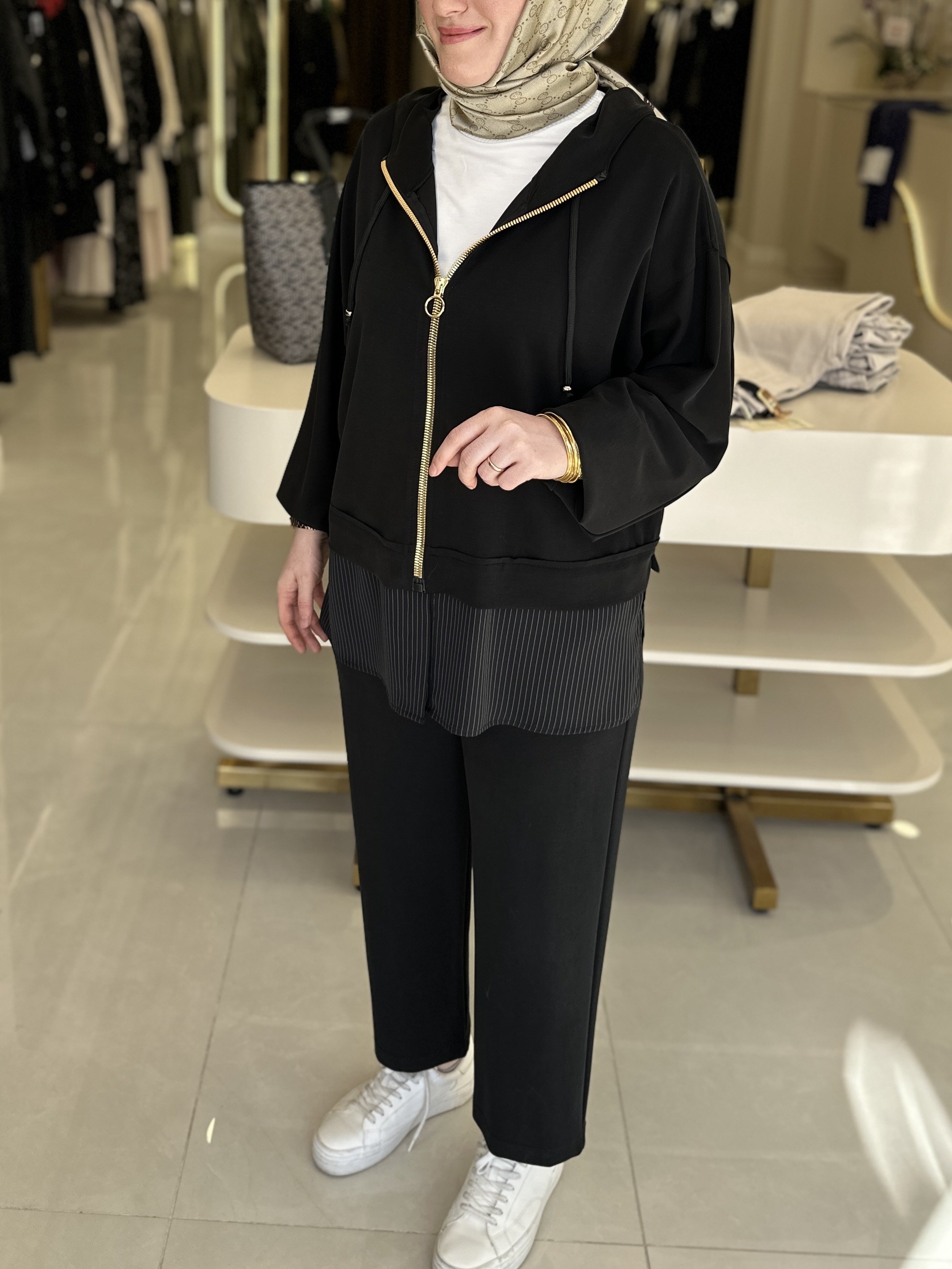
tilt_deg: -14.6
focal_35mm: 36
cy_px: 366
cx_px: 374
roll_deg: -1.9
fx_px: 1320
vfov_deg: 49.9
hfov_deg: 39.5
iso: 80
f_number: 1.78
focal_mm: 6.86
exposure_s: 1/439
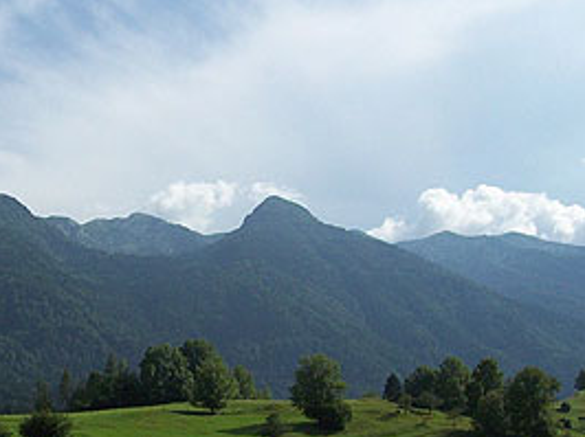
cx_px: 119
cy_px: 261
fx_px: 1030
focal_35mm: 61
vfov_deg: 24.0
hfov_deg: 30.9
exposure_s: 1/934
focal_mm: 6
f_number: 4.8
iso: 80
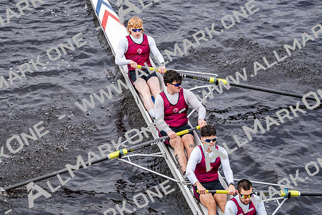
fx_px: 1969
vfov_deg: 6.3
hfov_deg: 9.3
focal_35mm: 220
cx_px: 151
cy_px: 114
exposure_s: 1/2000
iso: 400
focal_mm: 200
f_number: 2.8
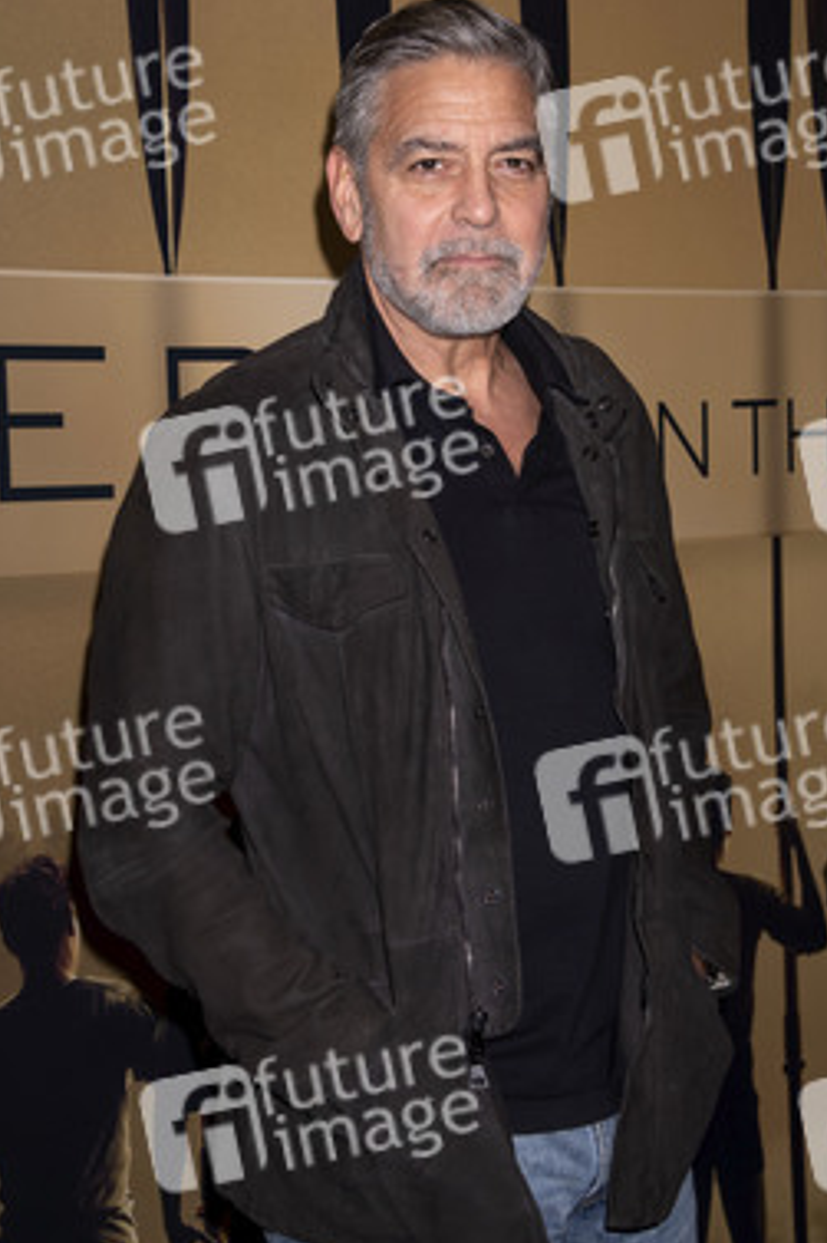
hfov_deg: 25.5
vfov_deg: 37.5
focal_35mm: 53
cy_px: 620
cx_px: 405
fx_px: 1828
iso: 400
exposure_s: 1/200
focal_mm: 50
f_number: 9
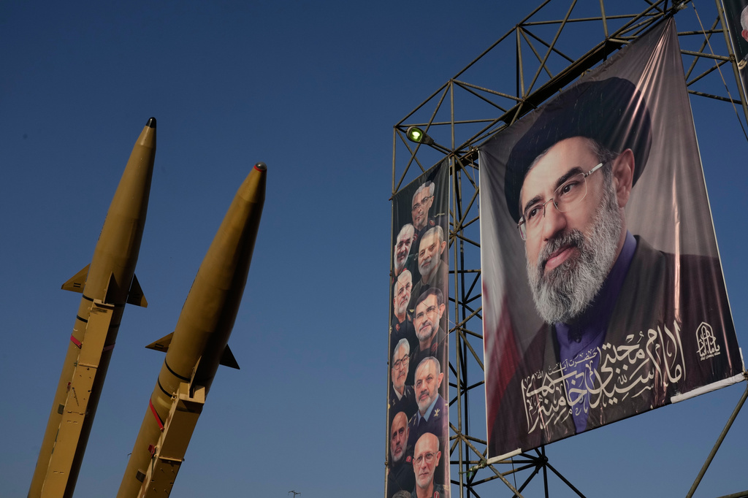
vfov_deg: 34.2
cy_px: 249
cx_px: 374
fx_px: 810
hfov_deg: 49.6
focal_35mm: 39
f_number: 16
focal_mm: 39
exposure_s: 1/800
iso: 640
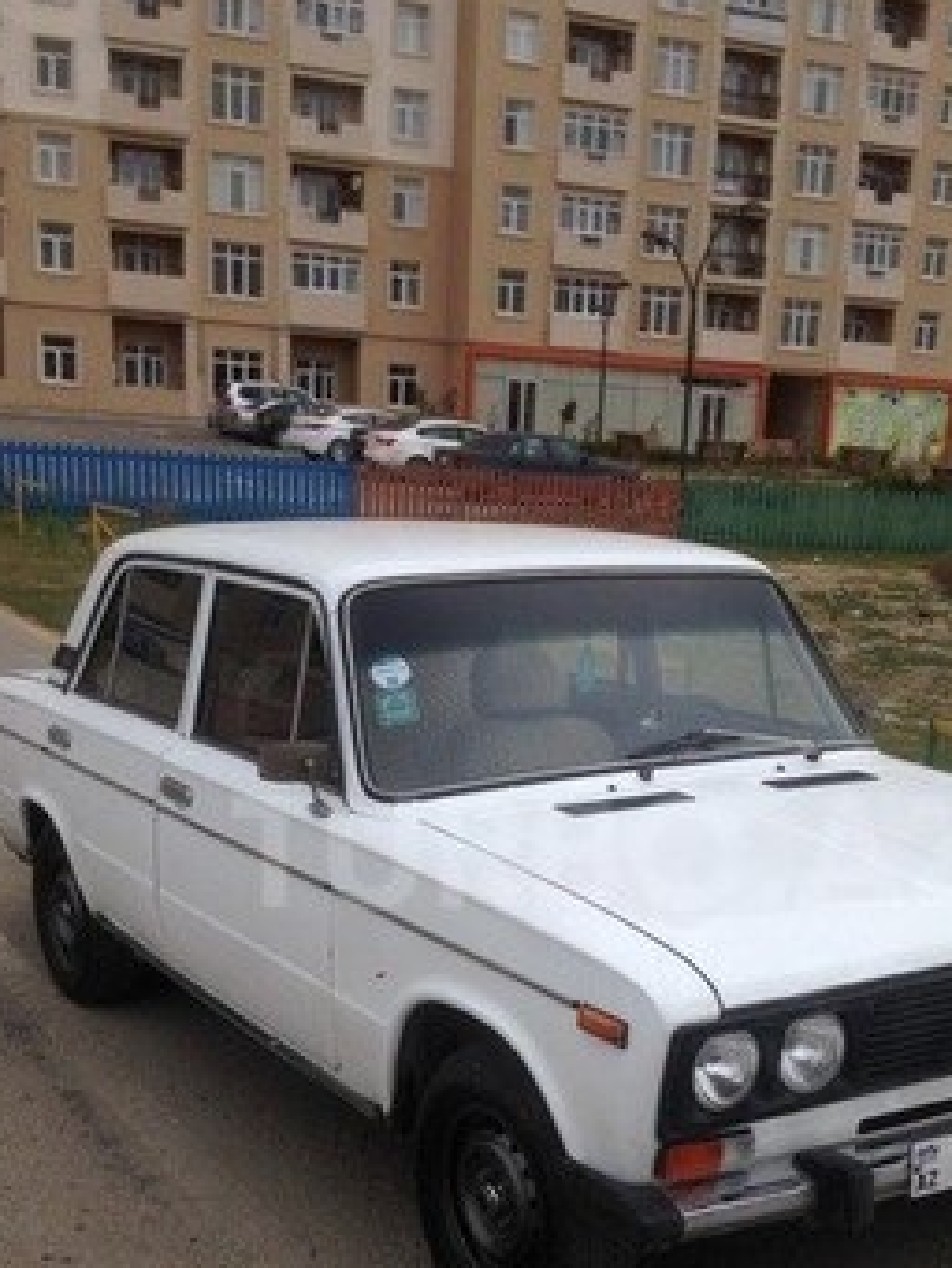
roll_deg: -2.7
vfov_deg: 39.2
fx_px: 1759
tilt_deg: -12.4
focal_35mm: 48
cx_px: 614
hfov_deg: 30.1
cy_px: 852
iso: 50
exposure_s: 1/968
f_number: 2.4
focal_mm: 4.12
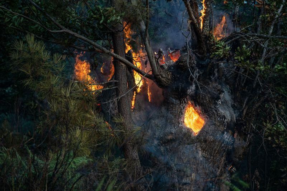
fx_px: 1196
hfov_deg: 13.7
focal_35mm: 150
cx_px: 144
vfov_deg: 9.1
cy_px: 96
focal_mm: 150
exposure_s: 1/500
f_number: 3.5
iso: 500
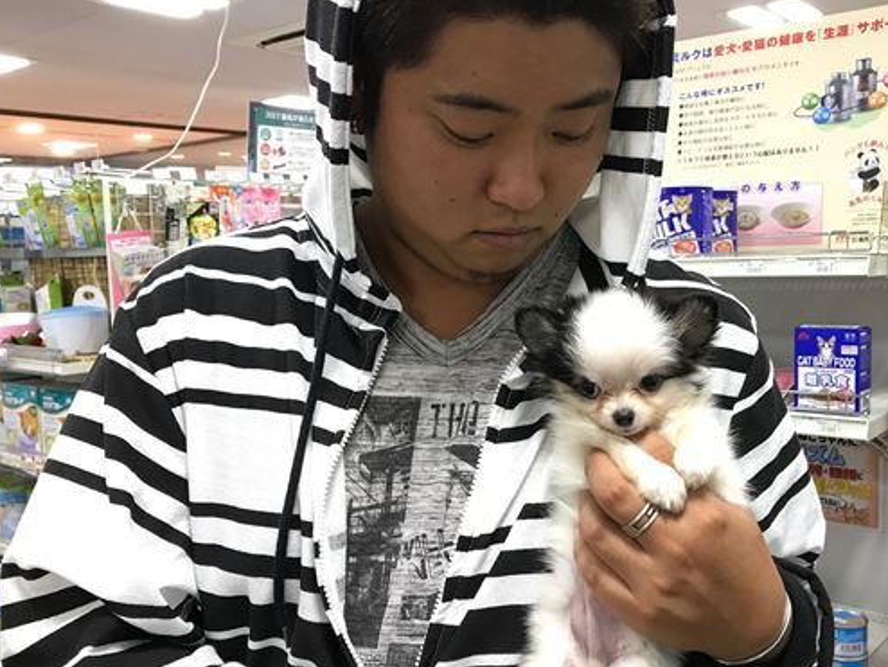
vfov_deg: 41.8
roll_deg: +1.8
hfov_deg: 53.7
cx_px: 519
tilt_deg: -5.3
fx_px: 873
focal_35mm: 34
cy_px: 340
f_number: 1.8
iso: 40
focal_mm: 3.99
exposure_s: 1/25
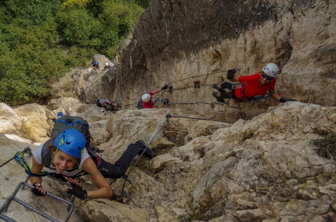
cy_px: 111
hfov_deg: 53.2
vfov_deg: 36.7
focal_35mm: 36
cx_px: 168
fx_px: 335
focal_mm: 24
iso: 200
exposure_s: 1/500
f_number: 6.3
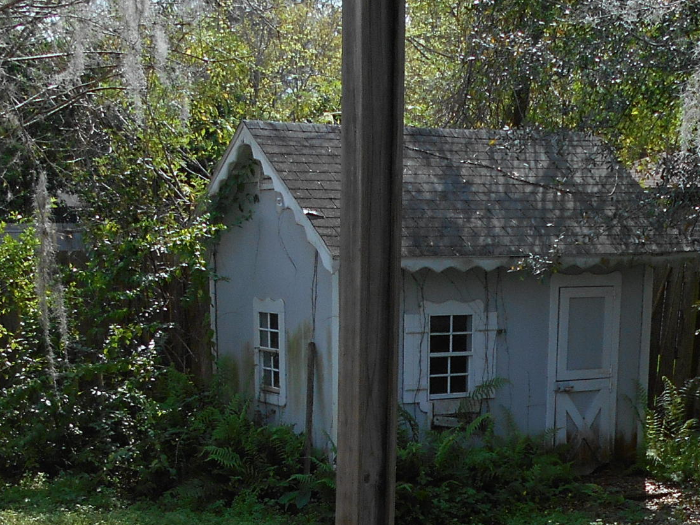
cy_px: 658
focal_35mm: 71
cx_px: 338
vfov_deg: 19.3
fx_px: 1436
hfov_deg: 27.4
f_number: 3.2
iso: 80
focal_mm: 4.6
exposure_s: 1/640
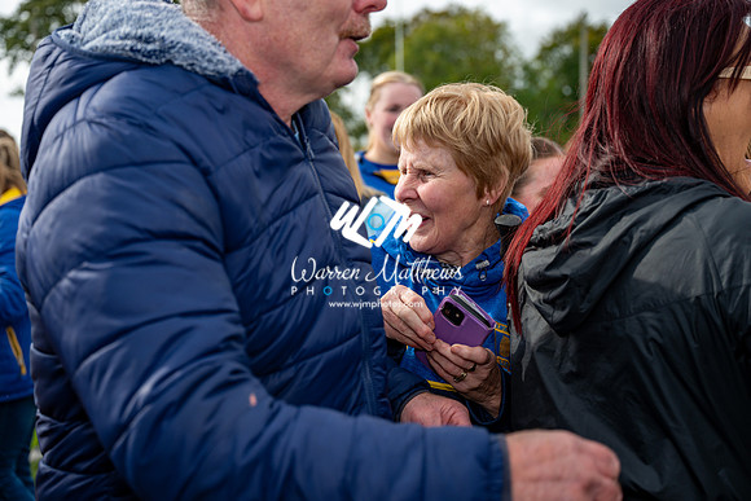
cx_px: 376
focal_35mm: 54
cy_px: 250
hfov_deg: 36.9
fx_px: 1127
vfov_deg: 25.1
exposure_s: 1/640
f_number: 4
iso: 100
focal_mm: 54
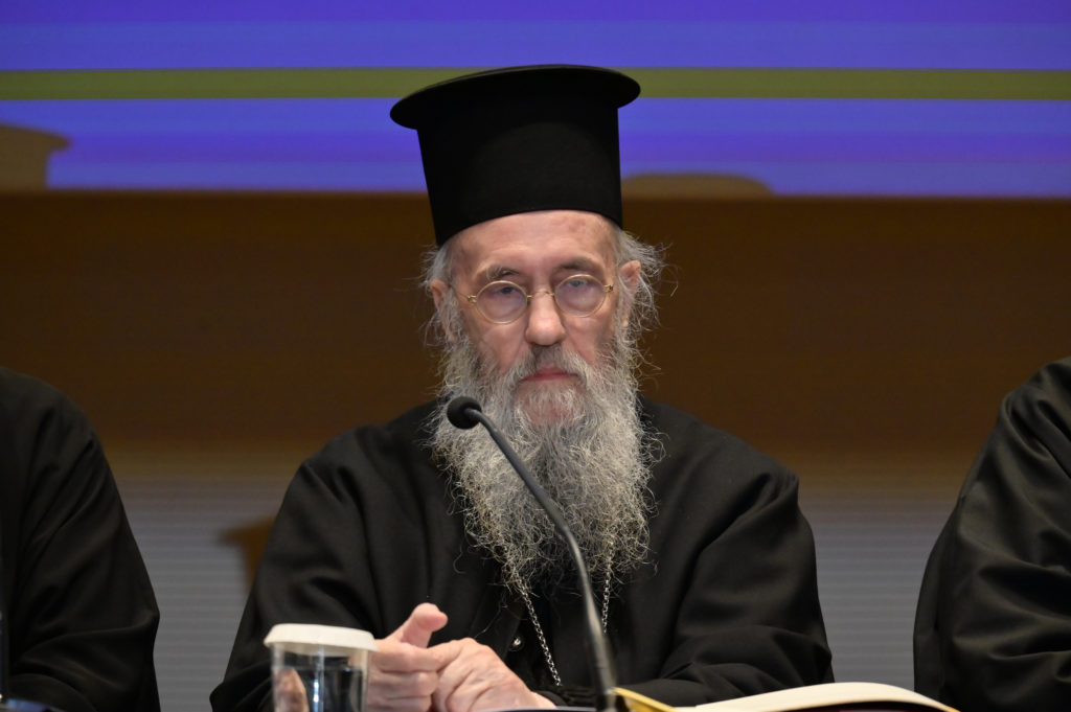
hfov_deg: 5.2
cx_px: 536
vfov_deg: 3.4
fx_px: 11890
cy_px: 356
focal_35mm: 400
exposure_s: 1/125
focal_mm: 400
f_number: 6
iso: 5600
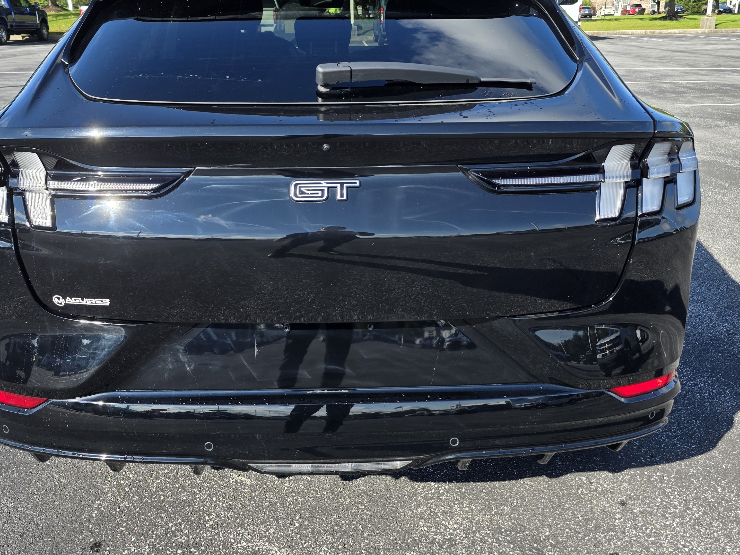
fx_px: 684
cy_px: 249
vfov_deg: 44.1
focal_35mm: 32
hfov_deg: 56.8
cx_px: 341
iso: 80
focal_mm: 6.3
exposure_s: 1/1677
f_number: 1.7
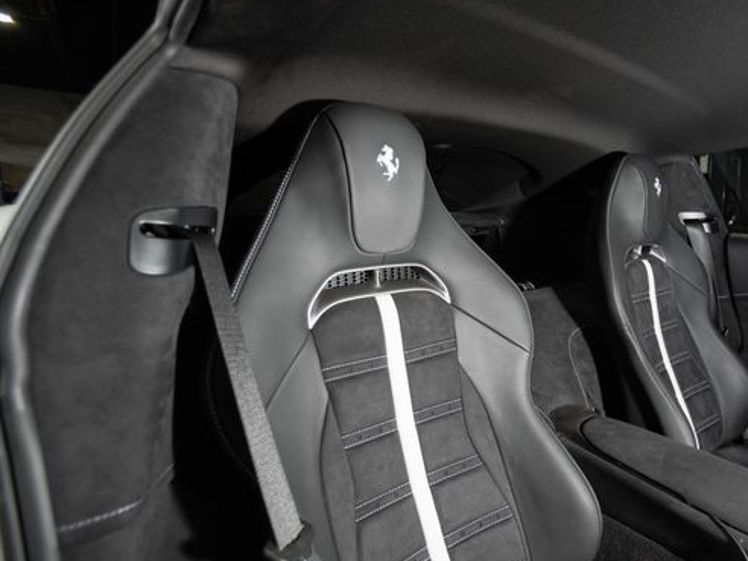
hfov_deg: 79.6
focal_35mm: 20
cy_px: 285
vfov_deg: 66.0
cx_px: 485
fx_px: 432
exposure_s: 1/160
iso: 640
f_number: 3.5
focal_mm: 16
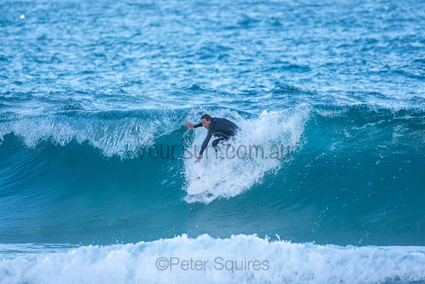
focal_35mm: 750
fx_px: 8856
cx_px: 212
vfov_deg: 1.8
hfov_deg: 2.7
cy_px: 142
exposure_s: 1/800
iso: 500
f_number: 5.6
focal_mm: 500
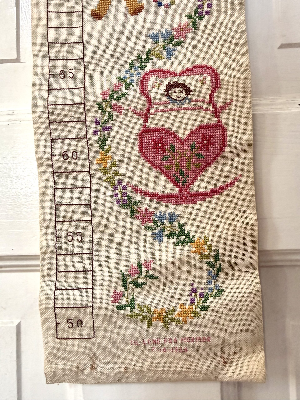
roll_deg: +1.3
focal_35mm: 24
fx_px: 277
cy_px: 200
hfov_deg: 56.8
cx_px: 150
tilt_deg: +2.5
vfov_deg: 71.6
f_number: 2.2
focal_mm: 2.22
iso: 200
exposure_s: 1/99
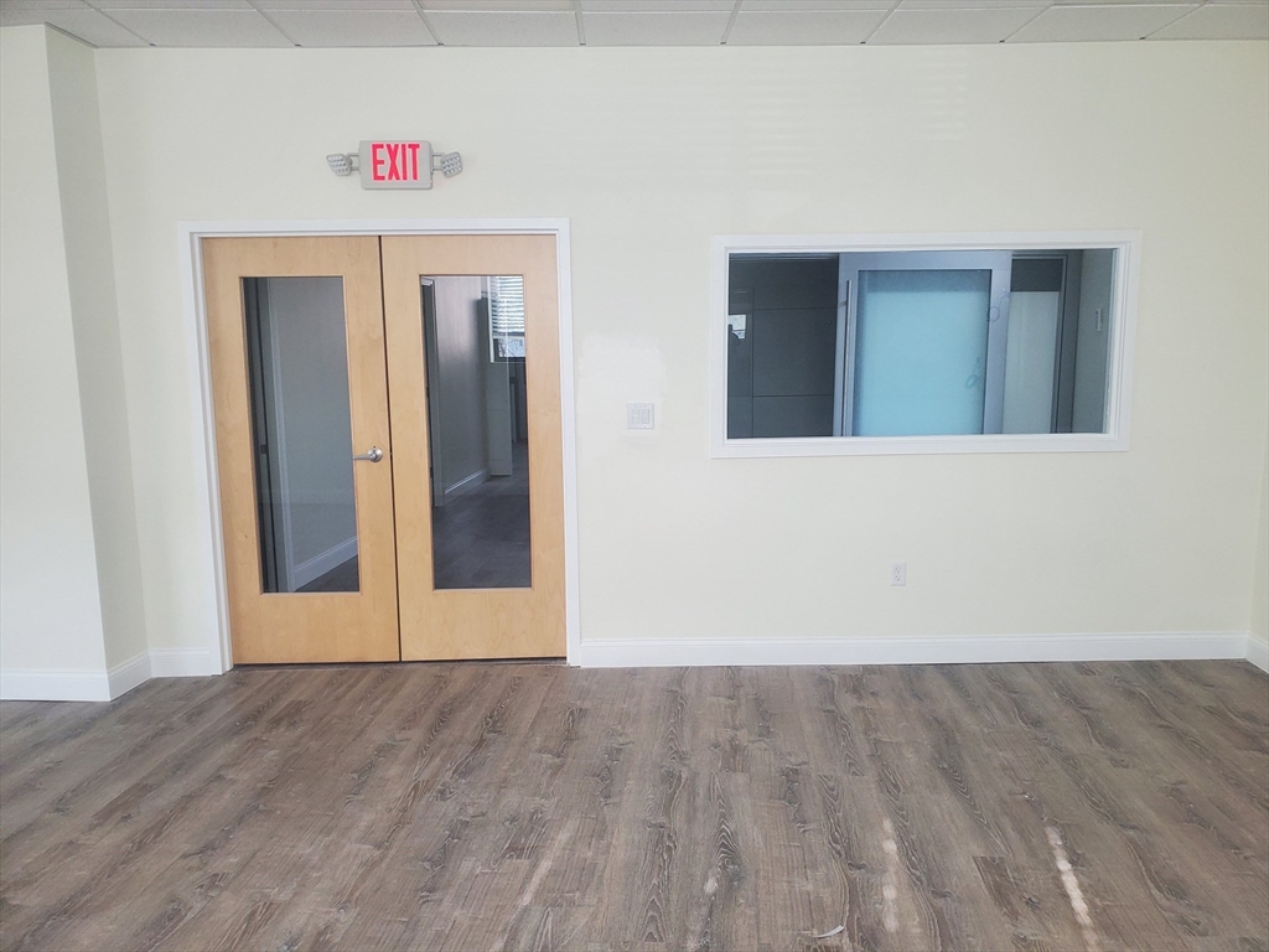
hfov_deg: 67.3
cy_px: 476
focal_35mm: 26
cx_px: 634
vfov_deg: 53.1
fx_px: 953
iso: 160
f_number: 2.4
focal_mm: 4.3
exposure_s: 1/120
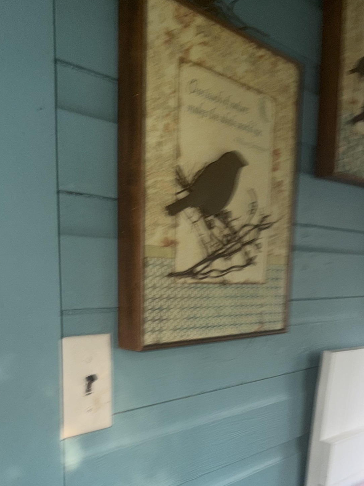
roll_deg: +0.2
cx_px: 204
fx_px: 533
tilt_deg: -11.9
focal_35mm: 38
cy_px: 349
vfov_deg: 47.6
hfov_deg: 37.7
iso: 50
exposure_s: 1/53
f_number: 1.78
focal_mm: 6.76
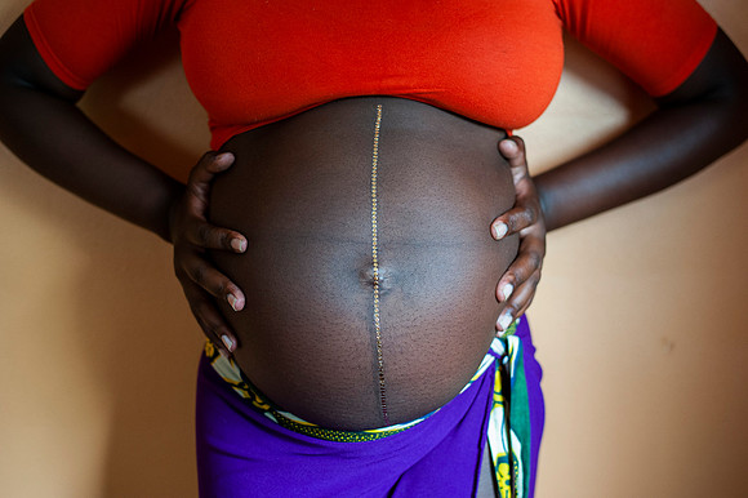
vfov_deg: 27.0
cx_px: 374
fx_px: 1038
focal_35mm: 50
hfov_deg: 39.6
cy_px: 249
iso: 1600
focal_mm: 50
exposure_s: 1/200
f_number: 2.8
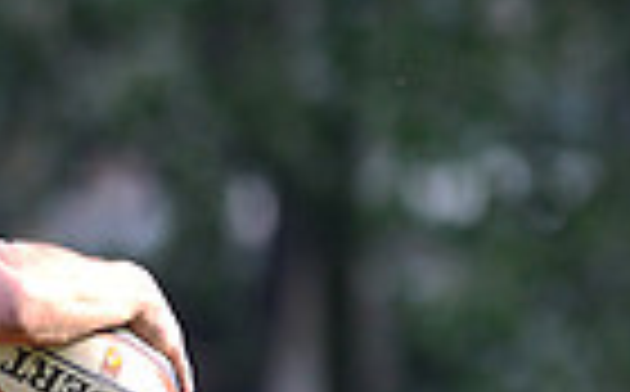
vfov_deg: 0.7
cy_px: 849
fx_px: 30461
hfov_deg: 1.2
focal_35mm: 1777
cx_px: 0
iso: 400
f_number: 4
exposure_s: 1/1000
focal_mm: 420
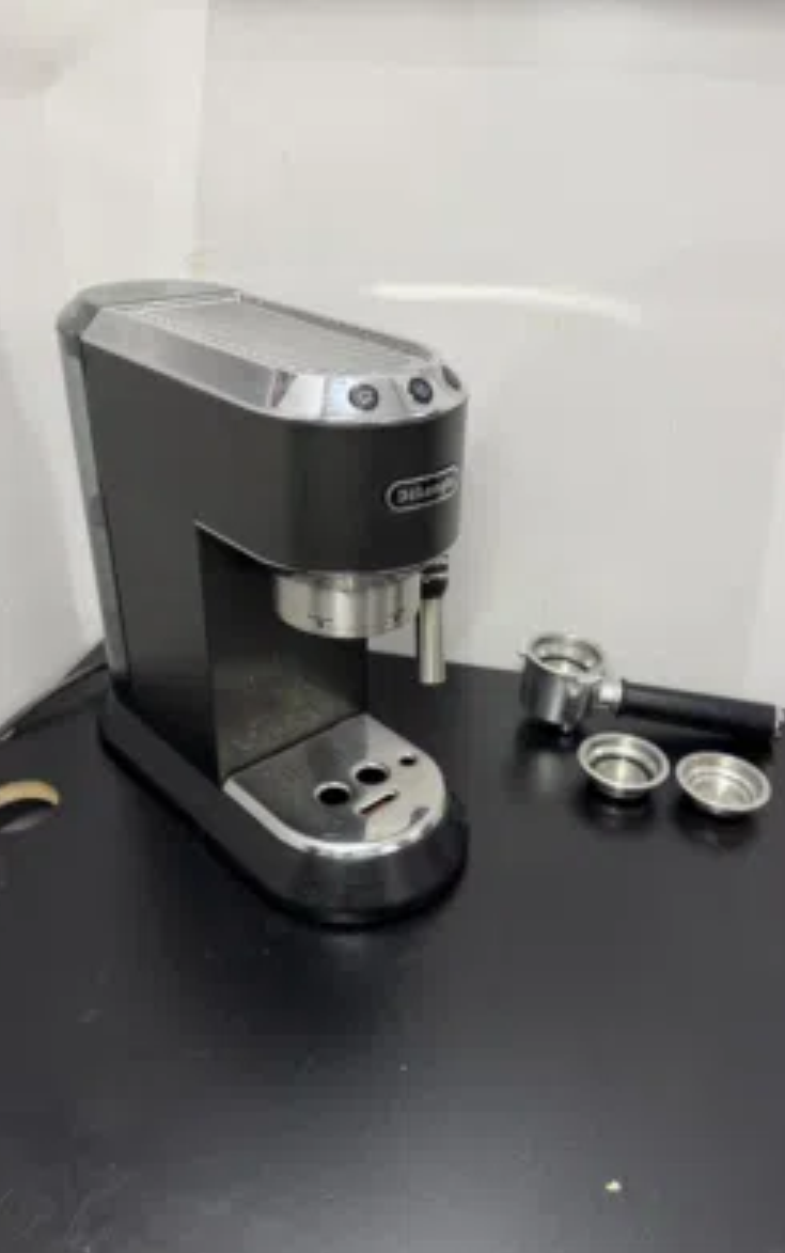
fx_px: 888
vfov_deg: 70.4
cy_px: 638
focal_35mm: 26
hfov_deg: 47.6
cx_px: 429
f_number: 1.78
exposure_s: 1/60
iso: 320
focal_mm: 6.76
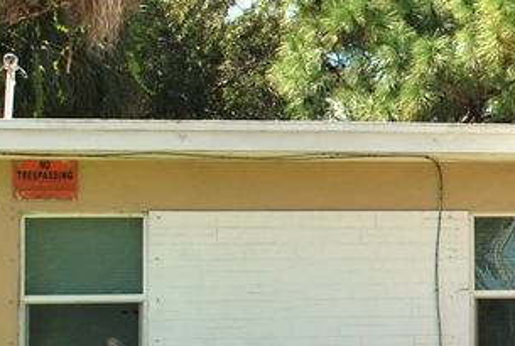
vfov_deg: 10.5
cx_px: 719
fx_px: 1879
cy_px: 146
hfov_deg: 14.7
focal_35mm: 131
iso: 180
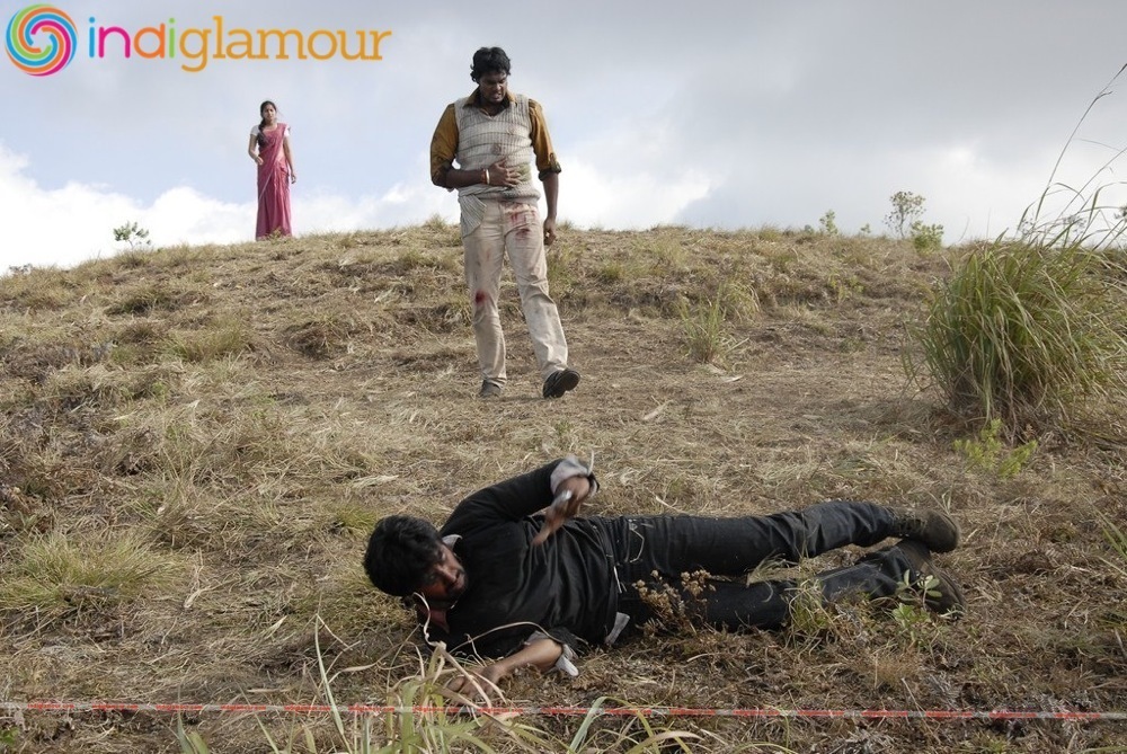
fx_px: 1645
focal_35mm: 52
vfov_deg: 25.8
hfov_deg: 37.8
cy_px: 377
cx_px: 564
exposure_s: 1/250
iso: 200
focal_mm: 35
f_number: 8
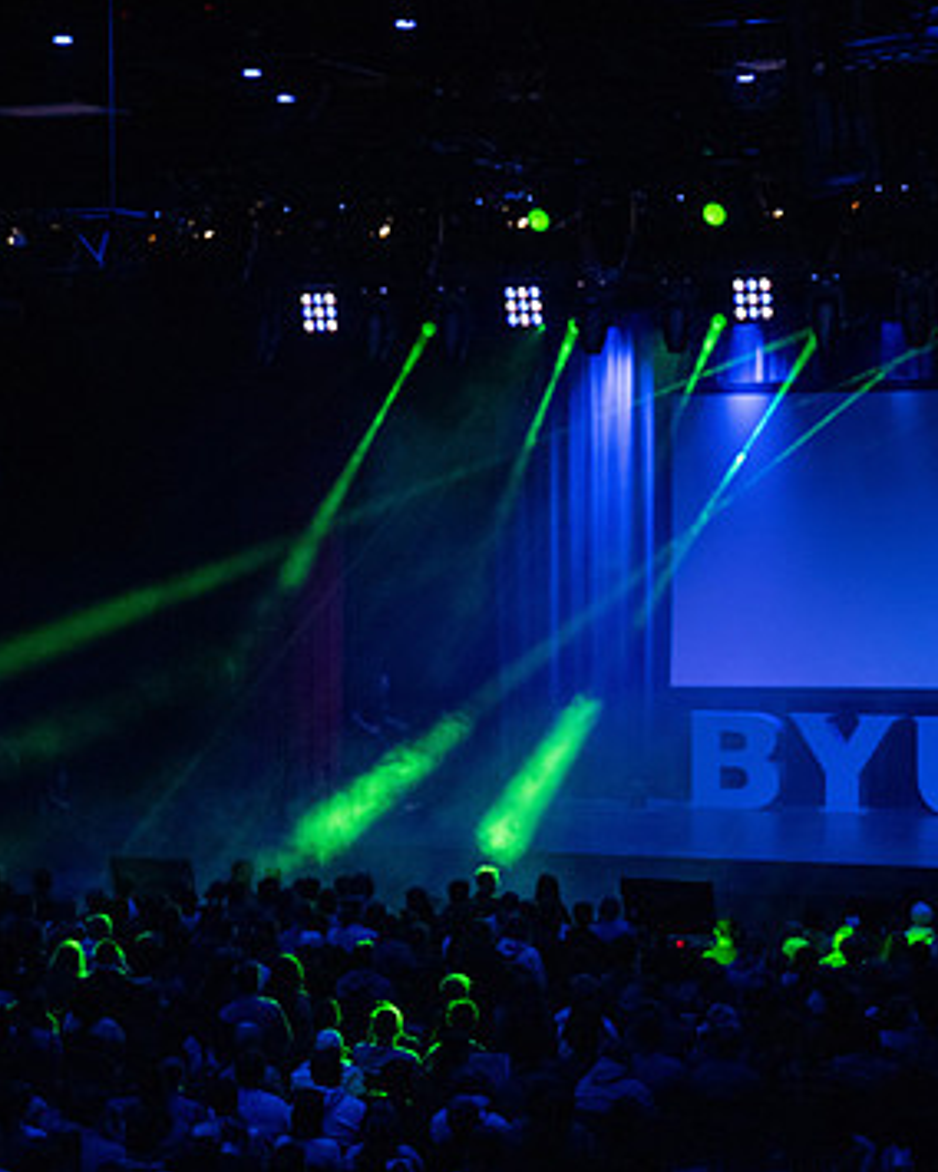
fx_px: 4025
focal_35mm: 116
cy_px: 492
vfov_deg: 16.6
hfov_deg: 13.3
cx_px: 469
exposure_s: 1/200
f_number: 2.8
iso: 3200
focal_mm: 70
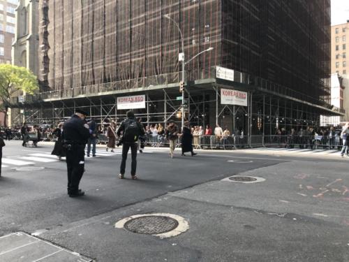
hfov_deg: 63.4
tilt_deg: +0.8
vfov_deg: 49.7
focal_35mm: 28
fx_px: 282
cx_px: 174
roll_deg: +0.8
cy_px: 131
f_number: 1.8
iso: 20
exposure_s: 1/185
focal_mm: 3.99
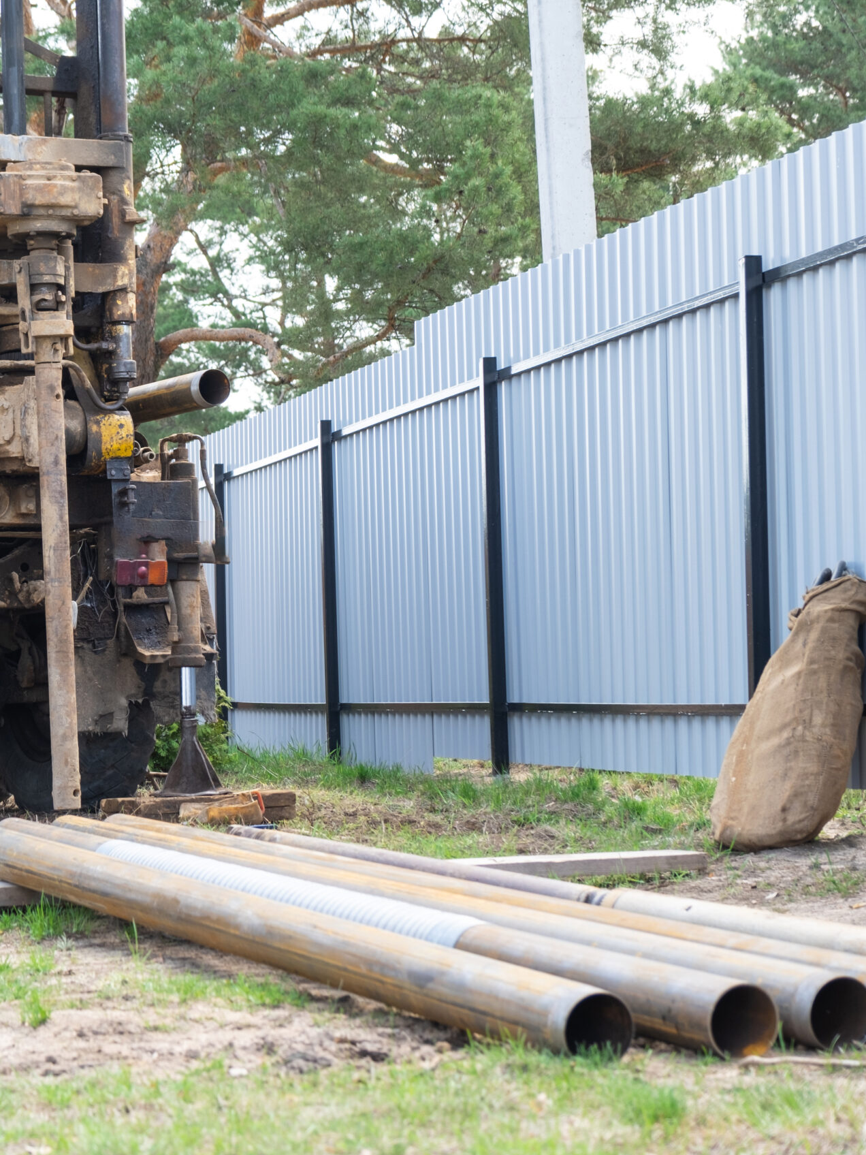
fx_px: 3002
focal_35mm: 90
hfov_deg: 16.3
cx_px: 191
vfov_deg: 21.8
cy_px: 581
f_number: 4
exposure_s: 1/125
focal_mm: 41.1
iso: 160
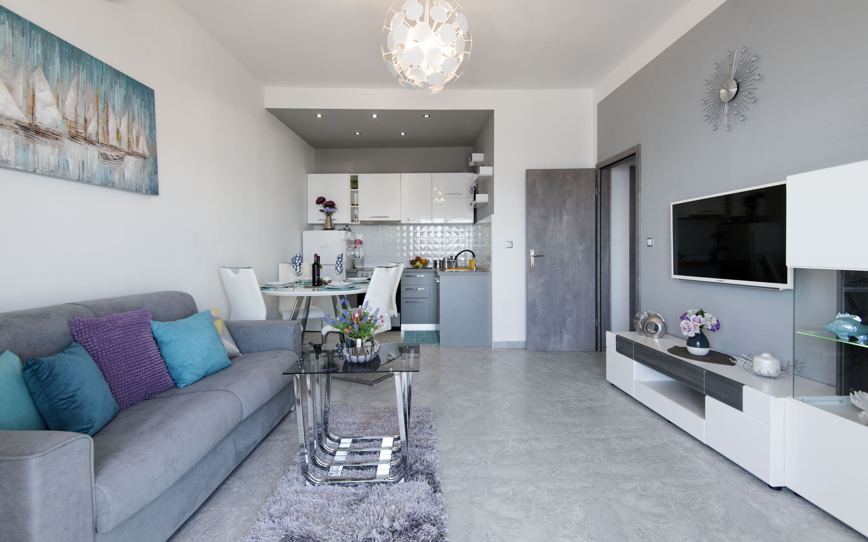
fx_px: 402
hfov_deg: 94.3
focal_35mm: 17
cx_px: 426
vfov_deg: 68.0
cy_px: 263
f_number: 7.1
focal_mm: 16
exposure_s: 1/80
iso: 400
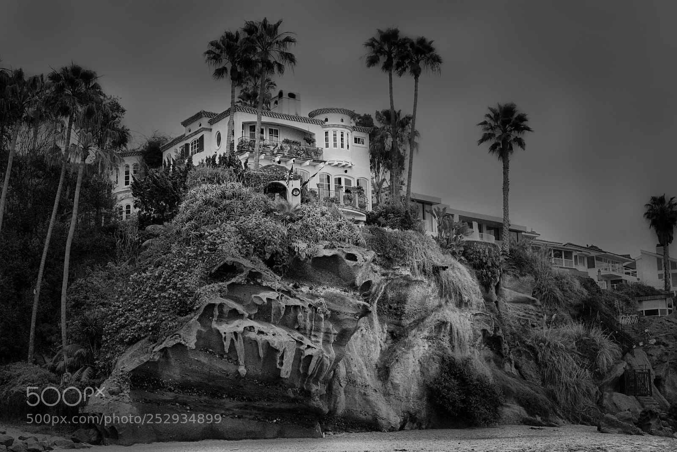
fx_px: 941
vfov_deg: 27.0
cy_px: 226
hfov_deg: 39.6
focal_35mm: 50
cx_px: 338
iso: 200
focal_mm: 50
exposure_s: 1/200
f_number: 6.3
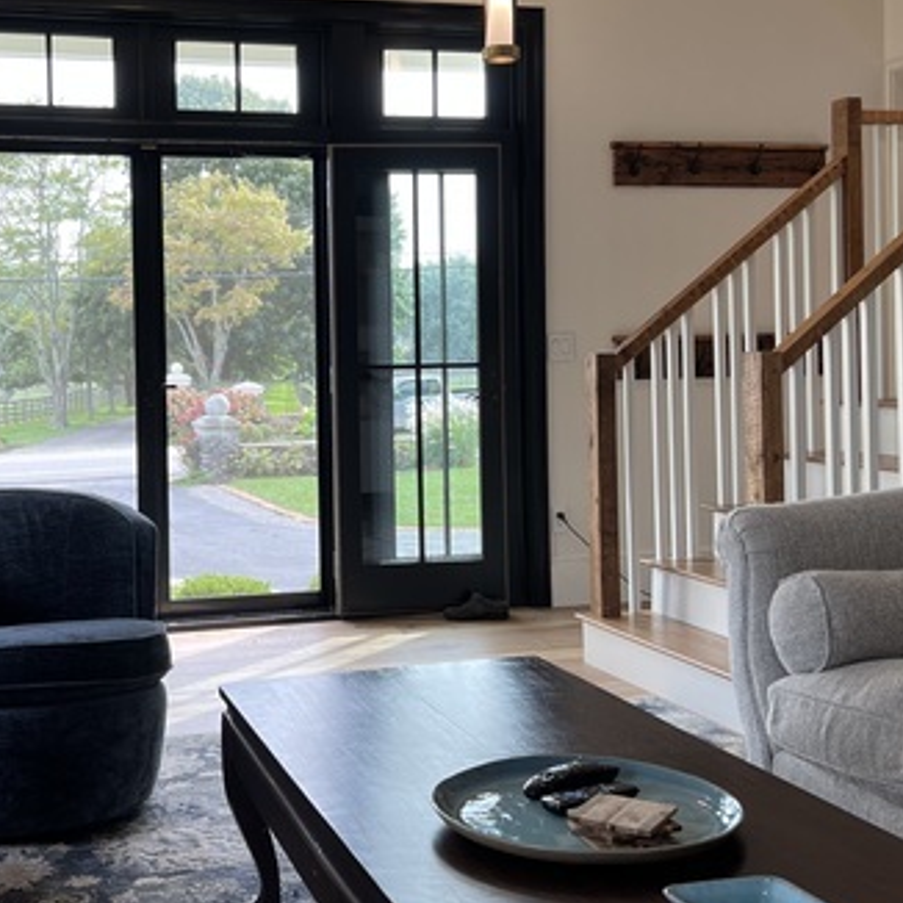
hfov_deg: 35.8
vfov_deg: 35.9
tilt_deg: +0.5
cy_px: 348
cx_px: 316
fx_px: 1387
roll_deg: +1.8
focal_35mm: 47
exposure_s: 1/191
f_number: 1.5
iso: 40
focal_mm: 5.7
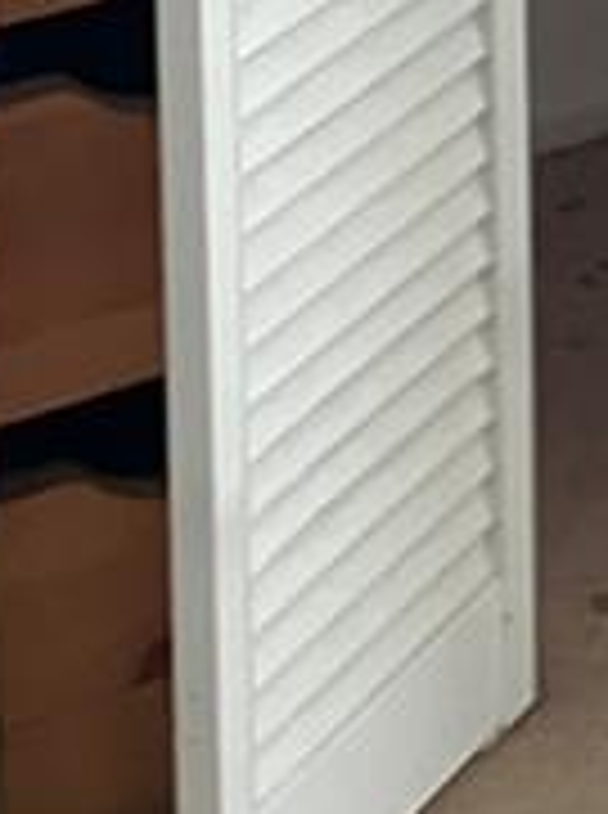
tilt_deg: -3.4
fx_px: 4371
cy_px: -1336
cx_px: 1675
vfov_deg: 9.2
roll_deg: +0.0
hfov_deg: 7.2
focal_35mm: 186
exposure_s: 1/60
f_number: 1.8
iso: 200
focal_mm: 3.99
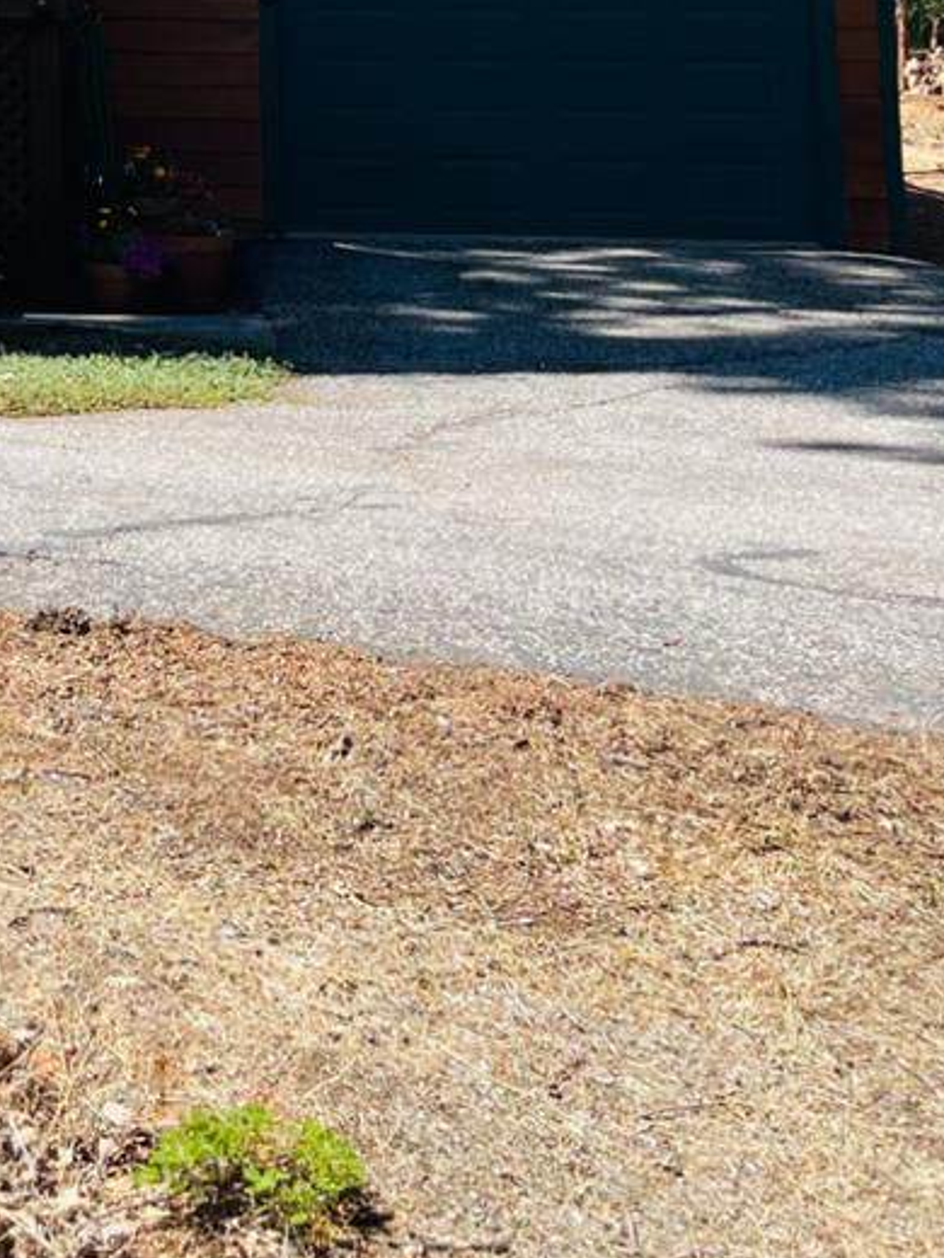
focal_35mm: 75
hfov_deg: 18.1
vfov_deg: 23.7
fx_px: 2727
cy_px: -249
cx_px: -355
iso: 50
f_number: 1.6
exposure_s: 1/1558
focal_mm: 5.1
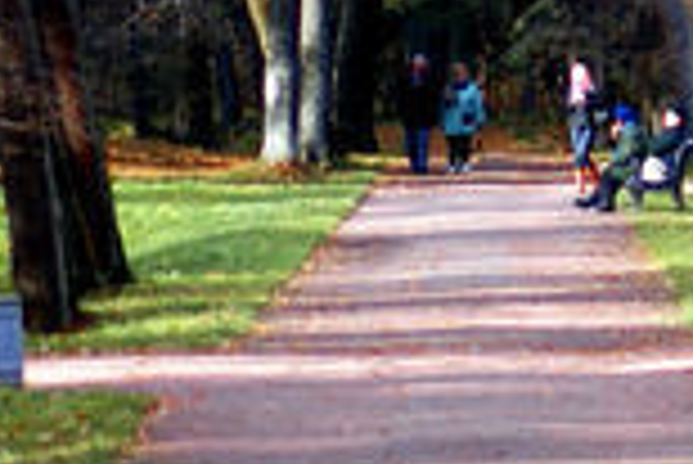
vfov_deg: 2.1
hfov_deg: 3.1
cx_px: 274
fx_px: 12638
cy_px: 113
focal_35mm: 656
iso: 100
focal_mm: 75
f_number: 4.5
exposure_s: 1/125
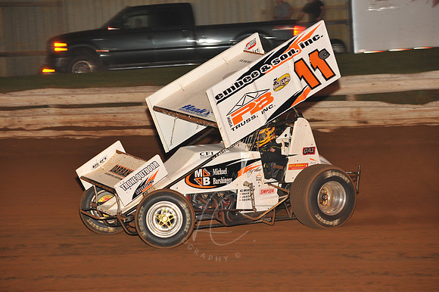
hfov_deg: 14.2
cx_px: 220
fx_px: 1767
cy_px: 146
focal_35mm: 145
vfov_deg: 9.5
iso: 800
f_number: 6.3
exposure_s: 1/250
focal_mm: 145
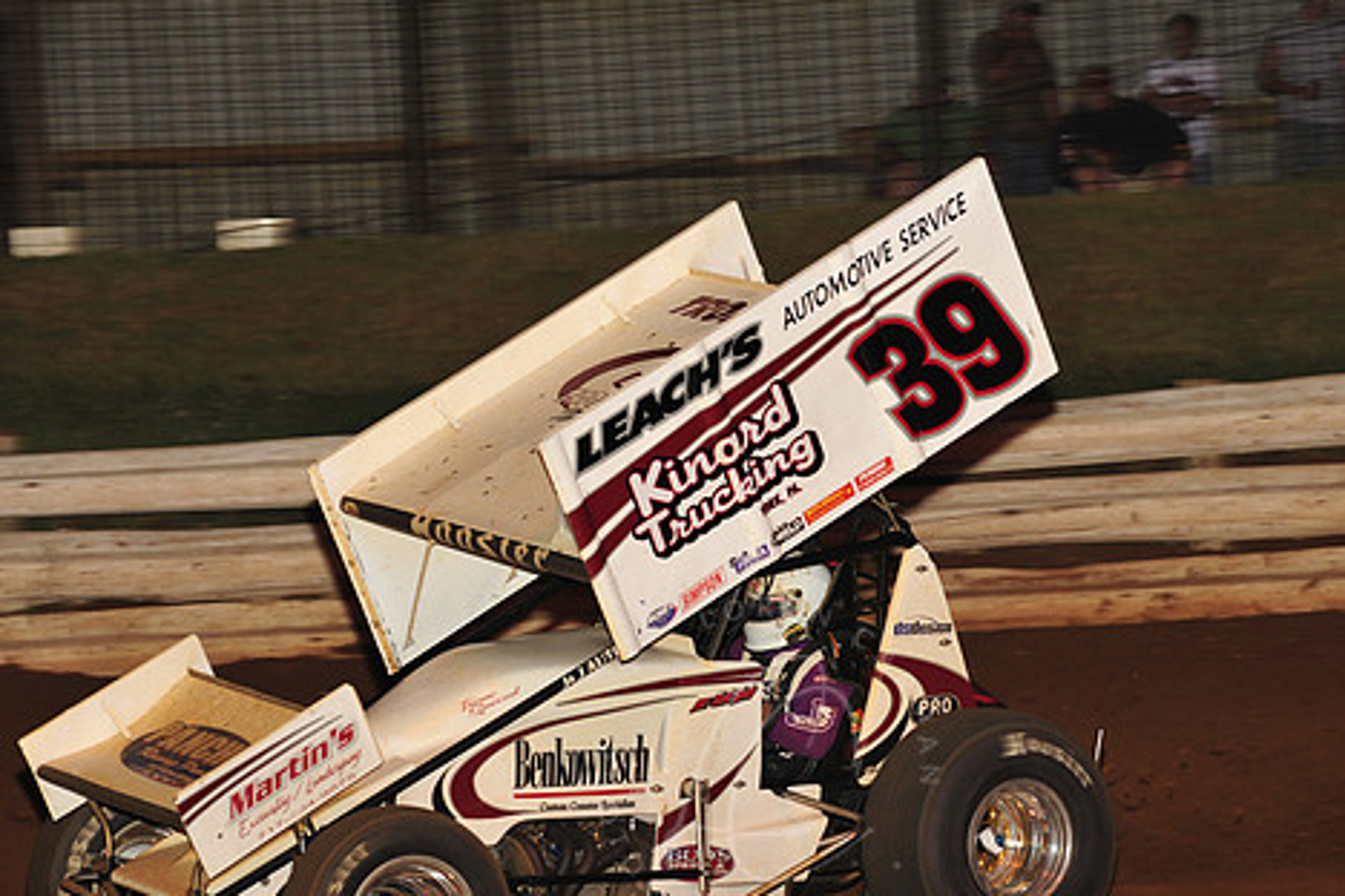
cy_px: 505
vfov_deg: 7.2
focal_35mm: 192
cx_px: 764
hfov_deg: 10.7
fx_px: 7173
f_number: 6.3
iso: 800
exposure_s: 1/320
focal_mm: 155
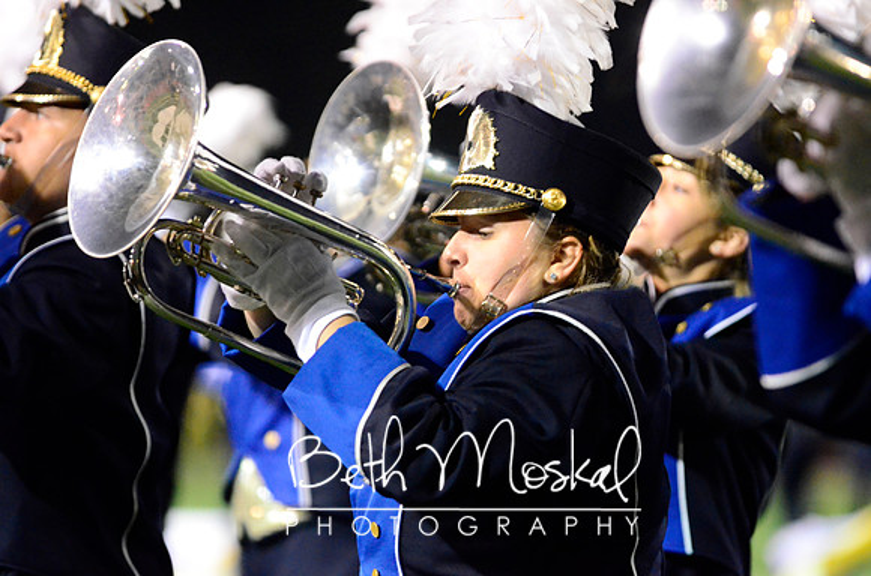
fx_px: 7242
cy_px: 288
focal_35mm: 300
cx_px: 436
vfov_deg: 4.6
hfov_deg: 6.9
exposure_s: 1/250
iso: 6400
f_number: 2.8
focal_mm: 200
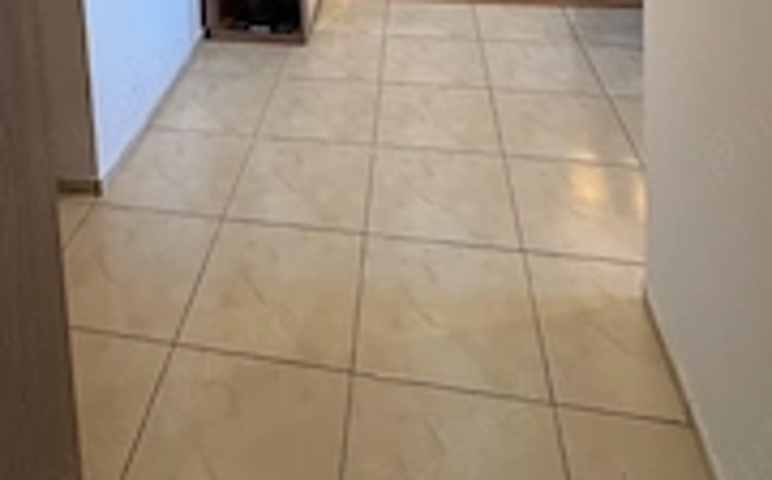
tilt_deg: -4.4
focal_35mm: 33
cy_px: -214
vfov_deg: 27.9
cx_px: 253
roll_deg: +3.3
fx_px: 693
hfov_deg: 56.9
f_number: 2.2
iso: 250
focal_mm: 2.22
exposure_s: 1/50
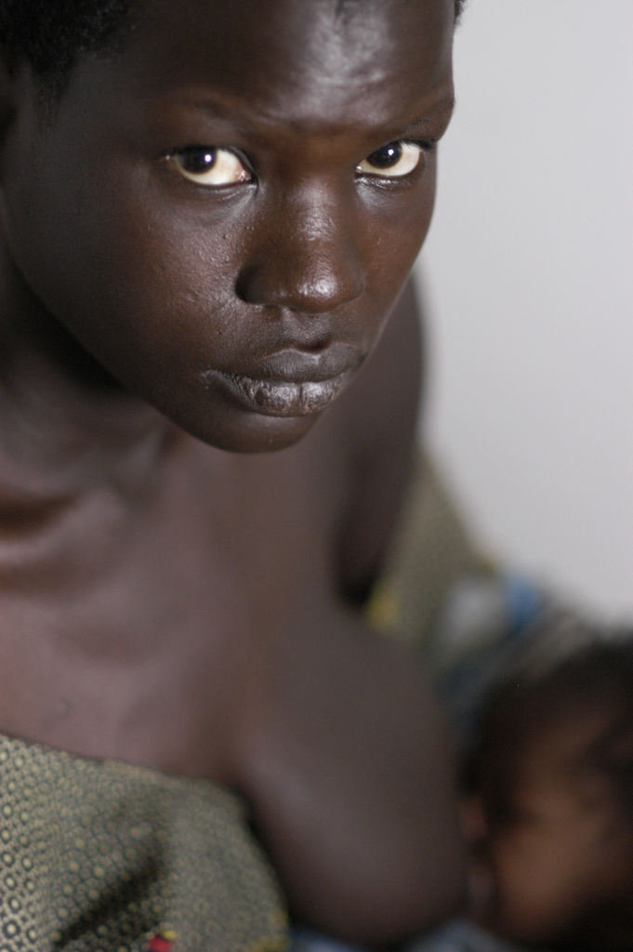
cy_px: 476
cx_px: 316
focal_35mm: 158
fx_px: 4161
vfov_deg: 13.1
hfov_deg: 8.7
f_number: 2
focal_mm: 105
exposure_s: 1/45
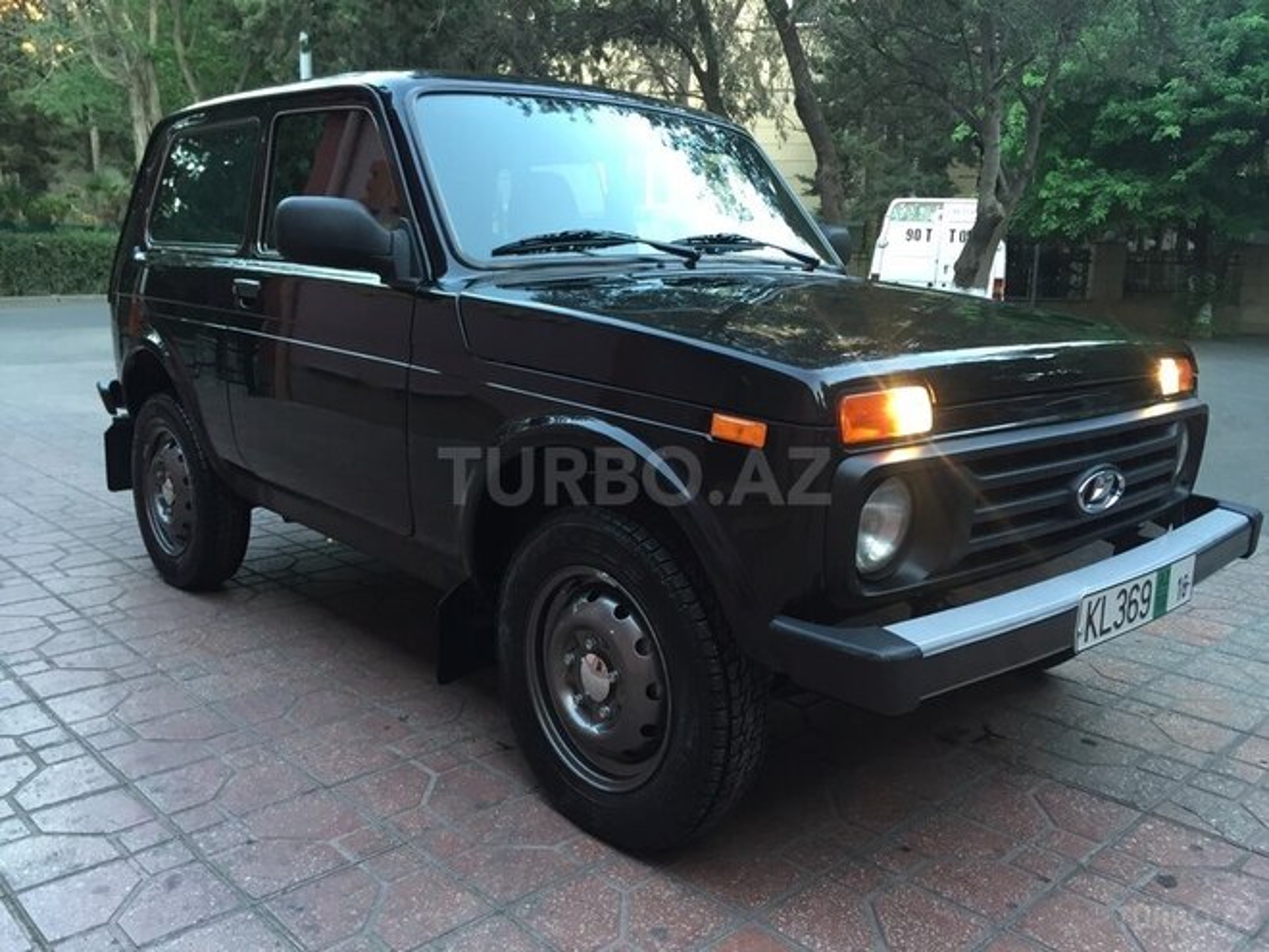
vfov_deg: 48.2
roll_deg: -1.5
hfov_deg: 61.7
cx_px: 634
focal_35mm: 29
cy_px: 476
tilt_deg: -10.6
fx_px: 1063
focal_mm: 4.15
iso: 80
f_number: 2.2
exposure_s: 1/33
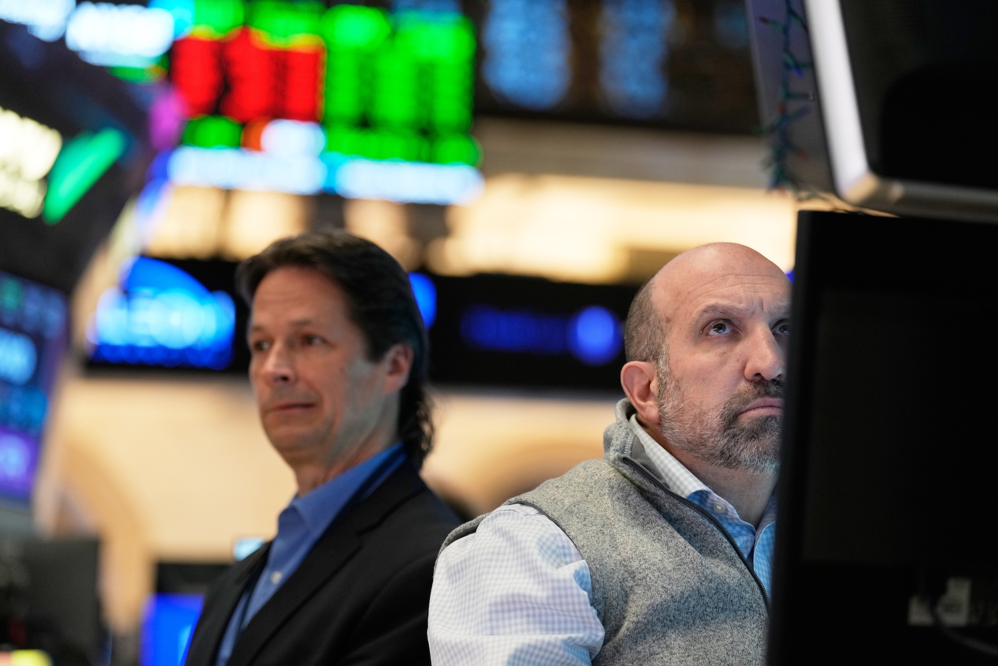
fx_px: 3243
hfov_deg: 17.5
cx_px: 499
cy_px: 333
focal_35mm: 117
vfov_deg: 11.7
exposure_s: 1/200
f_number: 2.8
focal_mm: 117
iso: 1600
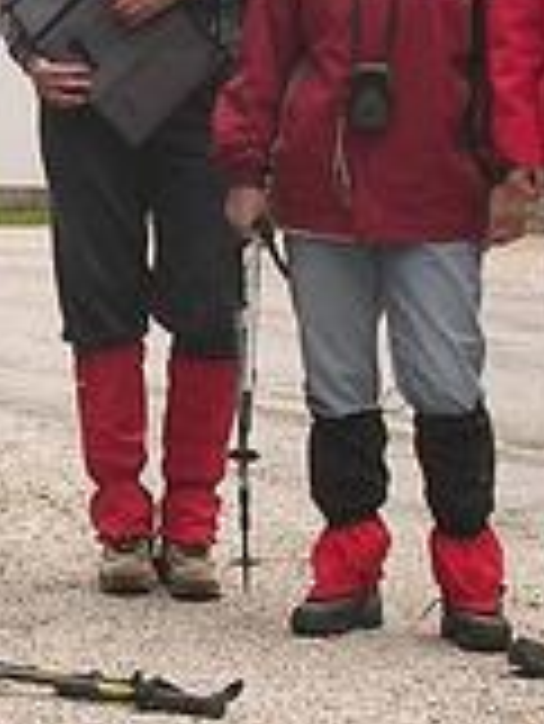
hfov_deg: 9.7
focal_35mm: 151
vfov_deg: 13.1
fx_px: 3160
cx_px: -153
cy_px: 441
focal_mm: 5.8
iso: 100
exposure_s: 1/148
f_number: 2.8
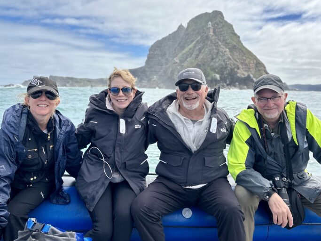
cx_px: 165
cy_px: 123
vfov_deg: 51.3
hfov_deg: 65.3
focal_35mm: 27
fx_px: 250
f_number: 1.78
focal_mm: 6.86
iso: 80
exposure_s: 1/5263
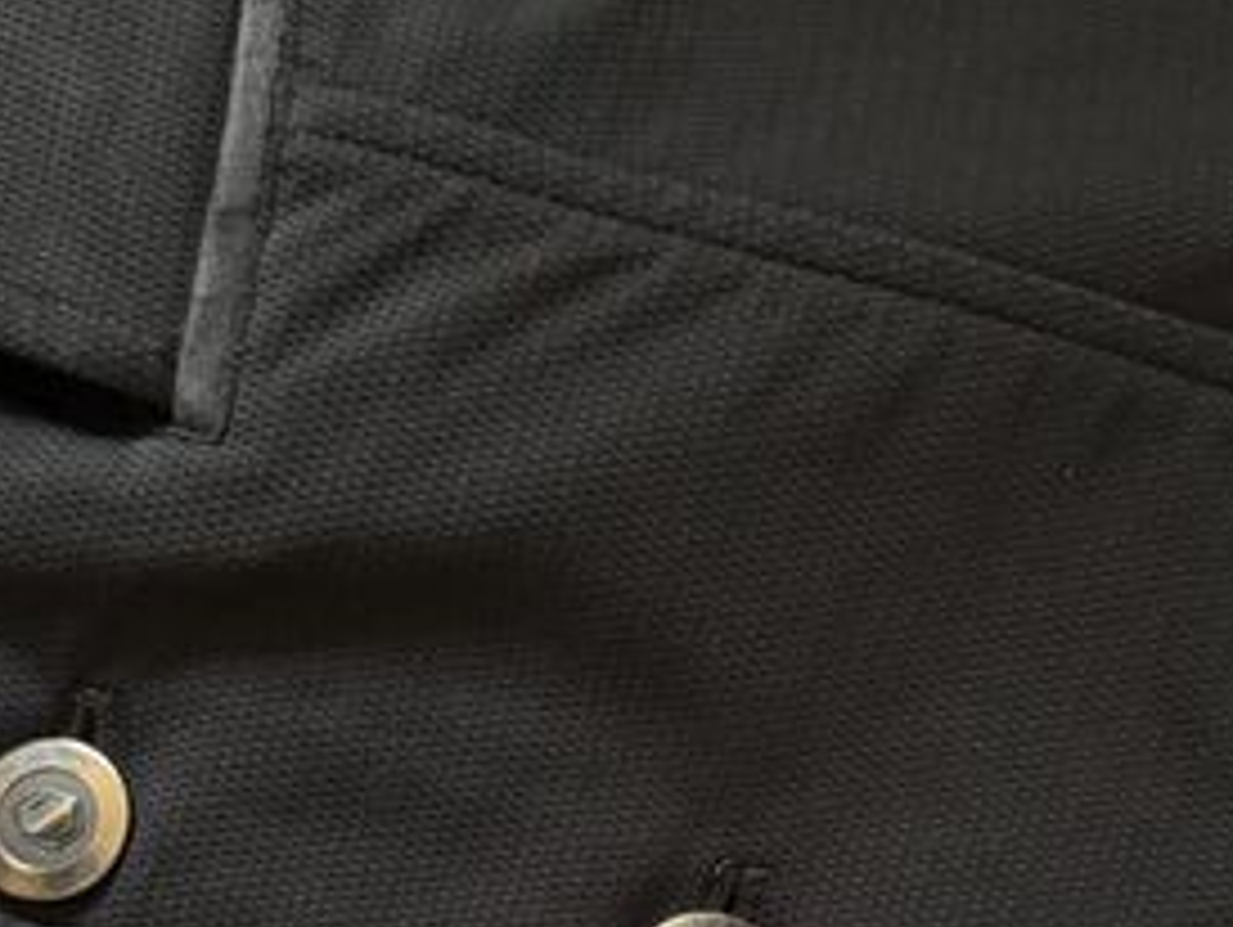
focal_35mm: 56
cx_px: 688
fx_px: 1996
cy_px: 1040
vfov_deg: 24.3
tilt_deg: -70.9
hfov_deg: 34.3
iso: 800
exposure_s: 1/60
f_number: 1.78
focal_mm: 6.76
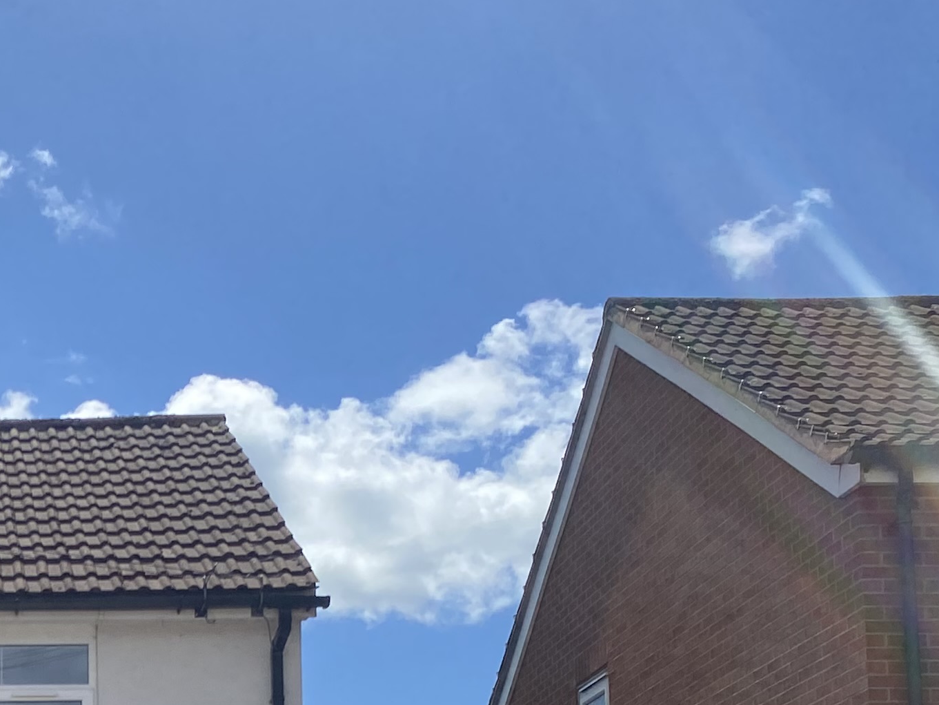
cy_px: 872
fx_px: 2089
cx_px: -194
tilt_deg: +6.0
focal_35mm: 77
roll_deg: -0.7
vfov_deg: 18.1
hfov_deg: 23.2
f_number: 1.8
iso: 32
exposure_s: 1/4444
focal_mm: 4.25
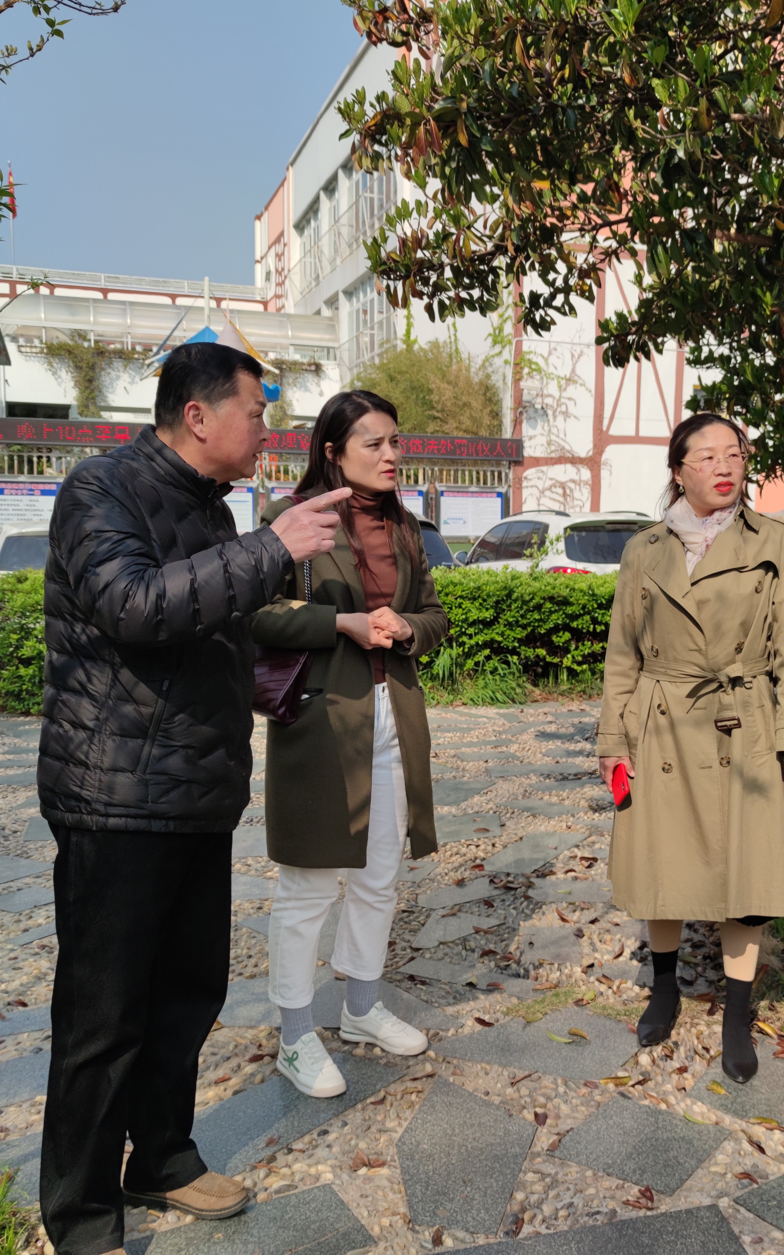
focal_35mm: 34
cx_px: 548
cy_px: 627
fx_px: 1162
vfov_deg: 56.7
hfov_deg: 36.7
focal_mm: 6.72
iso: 50
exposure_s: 1/2858
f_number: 1.69
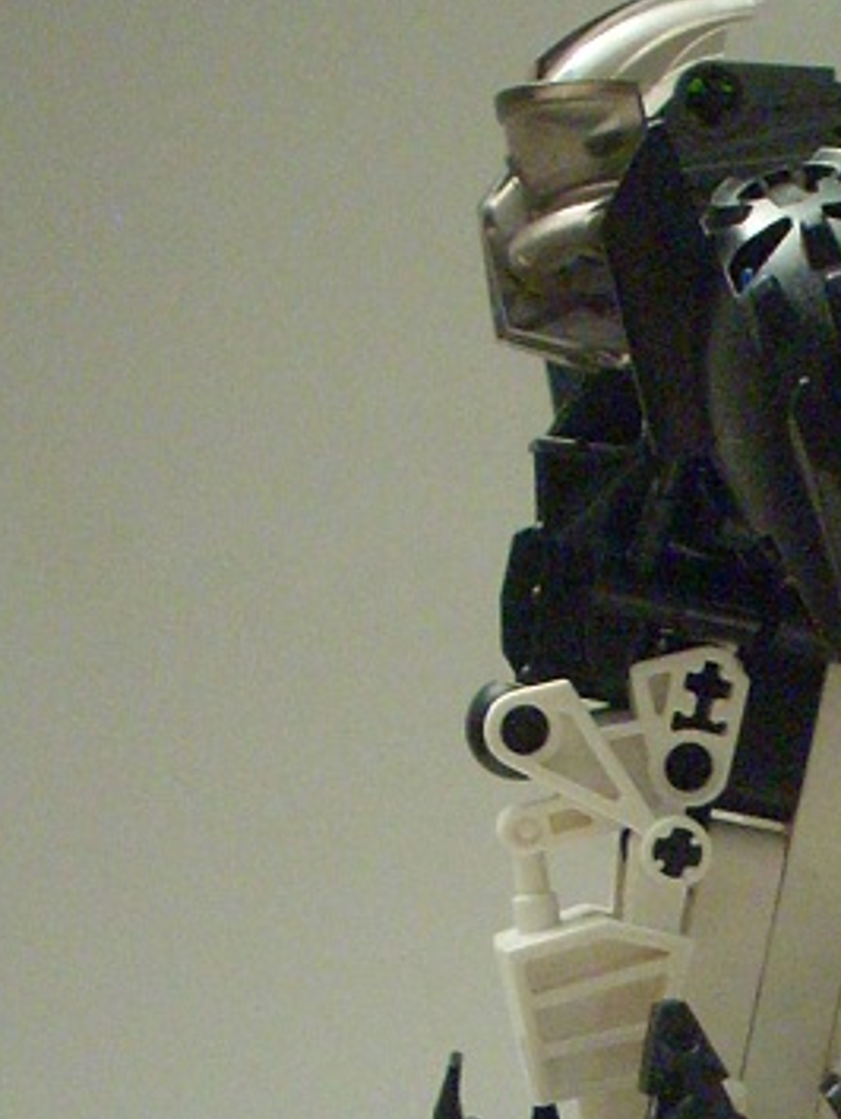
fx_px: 3462
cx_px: 1110
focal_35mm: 107
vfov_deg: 18.0
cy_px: 1091
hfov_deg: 13.3
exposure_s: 1/4
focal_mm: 6.2
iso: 455
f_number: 2.8
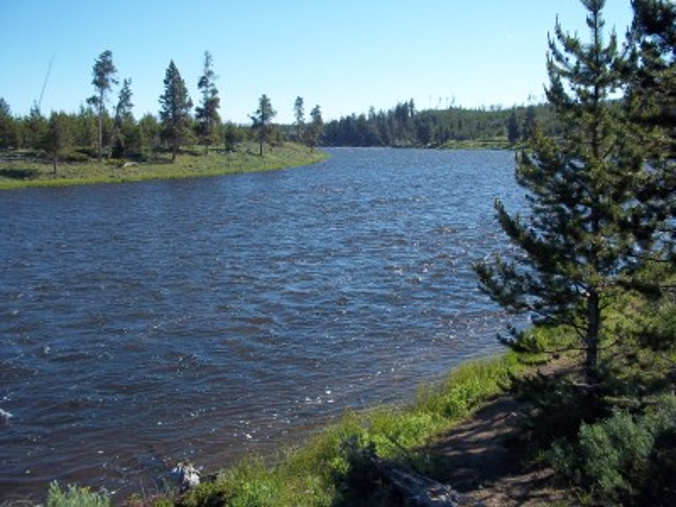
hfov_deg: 51.4
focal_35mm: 36
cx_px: 338
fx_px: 703
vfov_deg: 39.7
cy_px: 254
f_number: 8
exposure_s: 1/160
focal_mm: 6.5
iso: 80
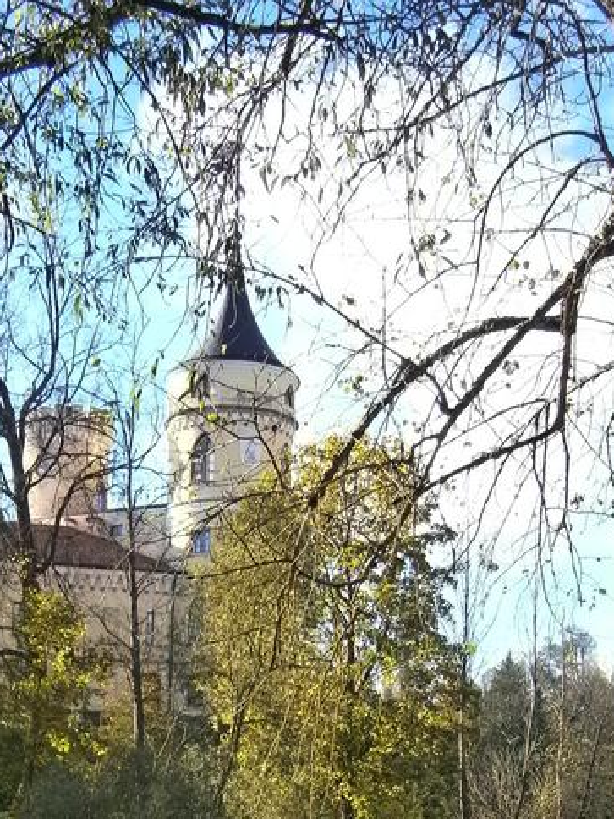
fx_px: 1206
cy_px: 761
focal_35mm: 51
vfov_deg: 35.0
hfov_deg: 28.1
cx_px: 152
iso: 80
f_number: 8
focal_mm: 4.7
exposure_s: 1/40
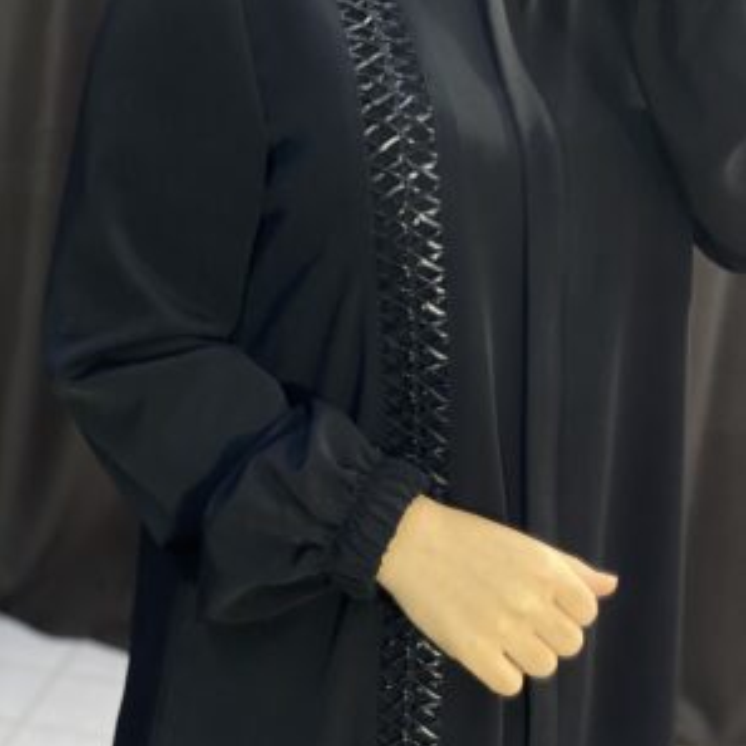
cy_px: 294
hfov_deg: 27.7
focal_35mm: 62
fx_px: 1512
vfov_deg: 27.7
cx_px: 372
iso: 160
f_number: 2
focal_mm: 6
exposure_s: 1/33
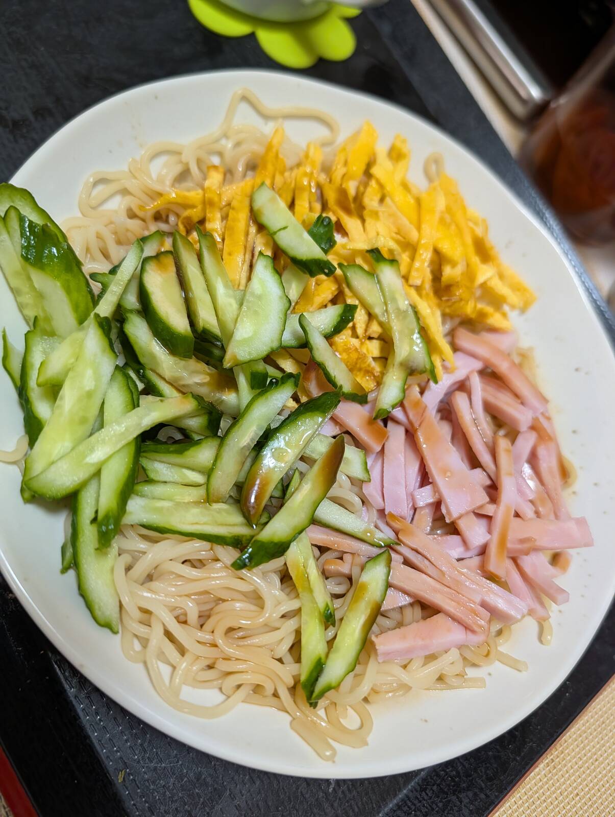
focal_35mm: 24
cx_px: 308
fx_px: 567
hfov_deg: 56.9
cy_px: 408
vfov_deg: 71.5
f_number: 1.68
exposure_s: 1/91
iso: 656
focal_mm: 6.9
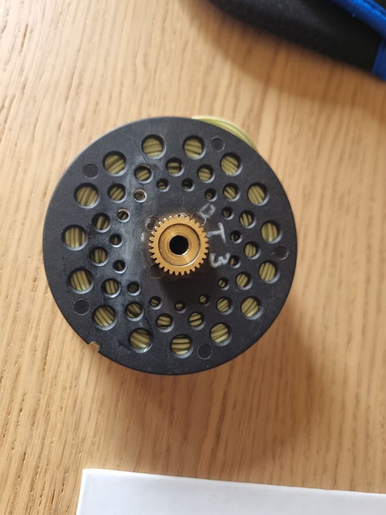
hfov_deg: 51.3
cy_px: 255
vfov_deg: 65.3
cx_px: 188
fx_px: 401
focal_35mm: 27
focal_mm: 5.4
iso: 250
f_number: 1.8
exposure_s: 1/100
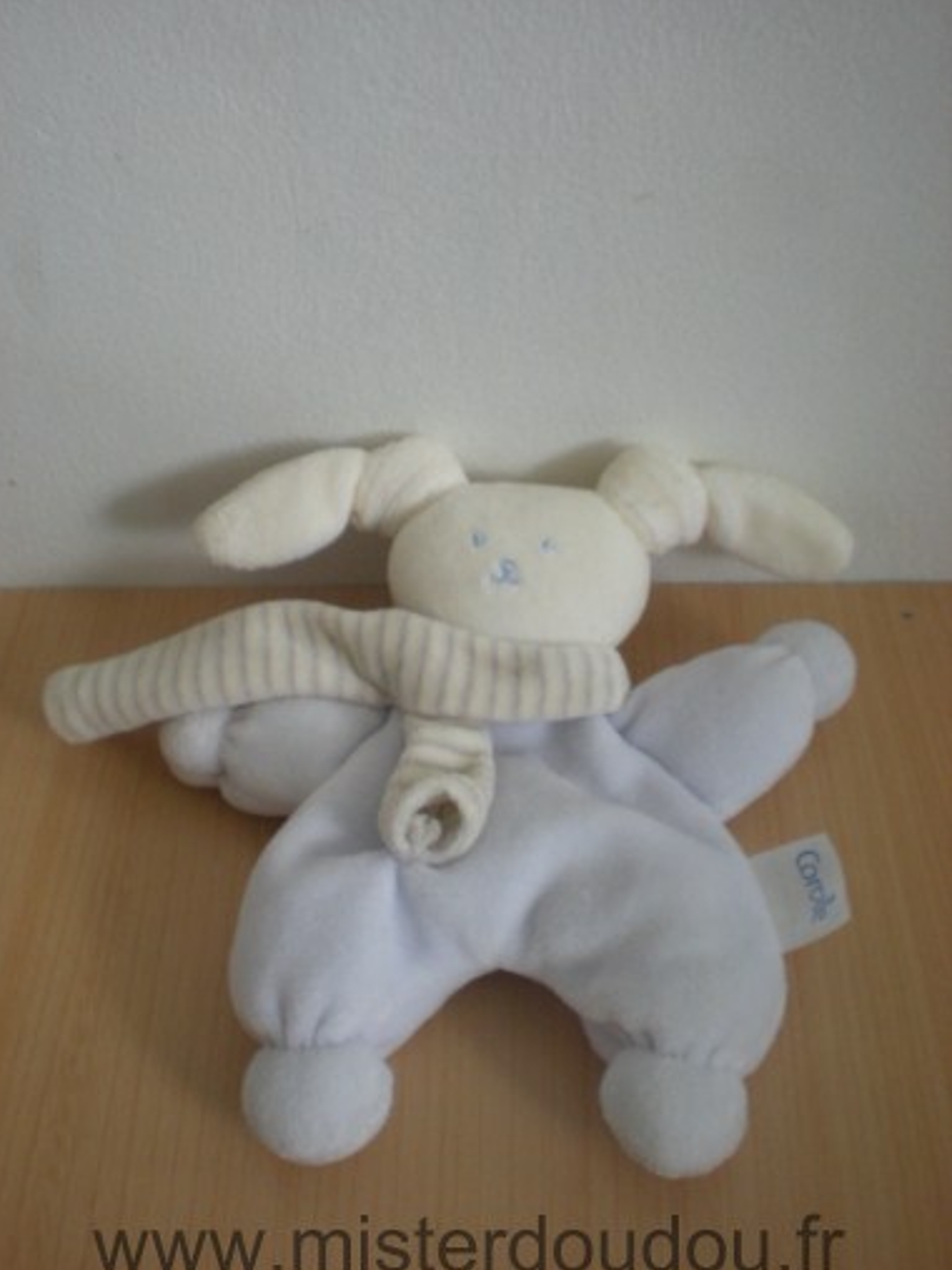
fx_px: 1431
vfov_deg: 47.9
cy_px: 644
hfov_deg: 36.8
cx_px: 466
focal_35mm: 39
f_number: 3.1
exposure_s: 1/56.6
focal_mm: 6.3
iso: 200
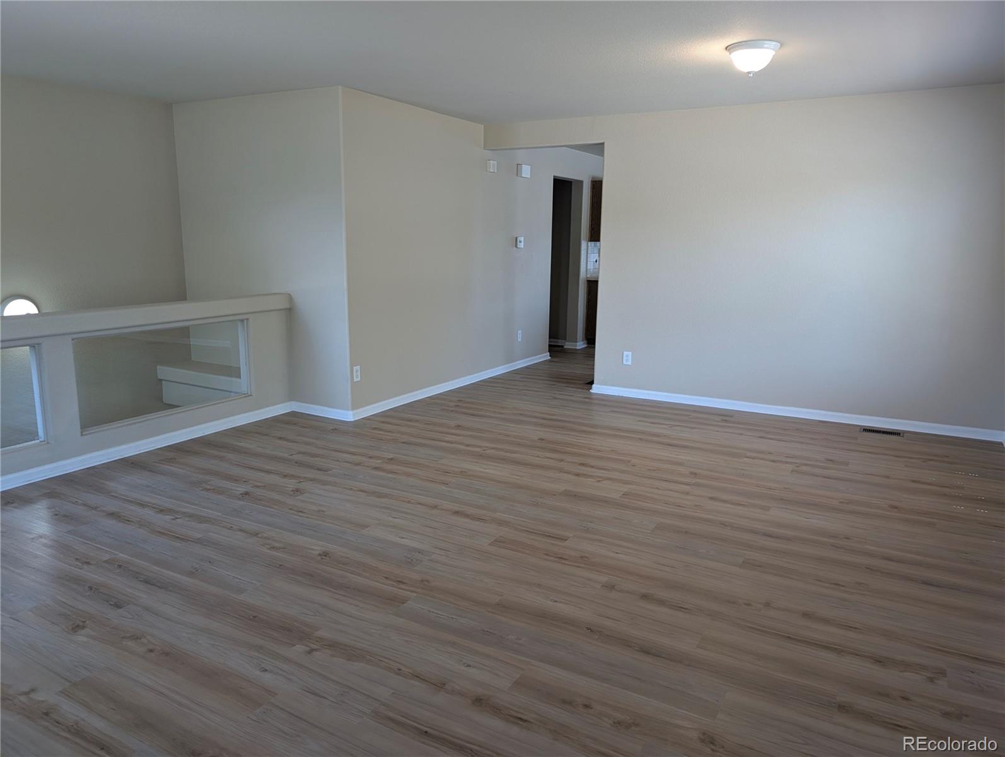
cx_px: 502
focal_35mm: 24
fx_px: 698
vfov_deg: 56.9
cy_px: 378
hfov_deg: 71.5
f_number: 1.68
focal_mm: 6.9
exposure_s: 1/120
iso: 174
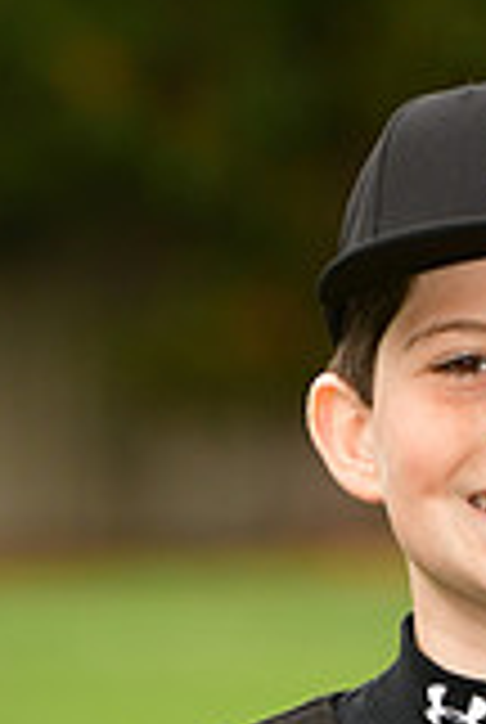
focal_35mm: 756
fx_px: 15242
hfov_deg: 1.8
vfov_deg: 2.7
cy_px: 1291
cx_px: 524
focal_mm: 140
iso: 320
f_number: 4
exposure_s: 1/1000
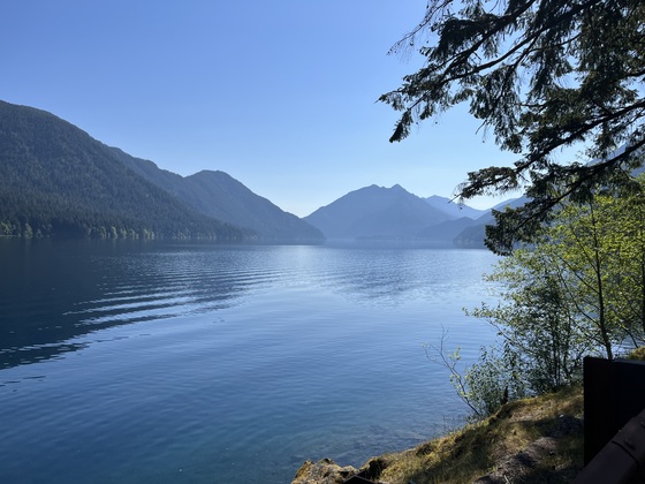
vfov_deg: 53.1
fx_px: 484
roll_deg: -1.0
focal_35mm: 26
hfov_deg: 67.3
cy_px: 242
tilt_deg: -0.3
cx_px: 322
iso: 50
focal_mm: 5.1
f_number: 1.6
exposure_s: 1/6897
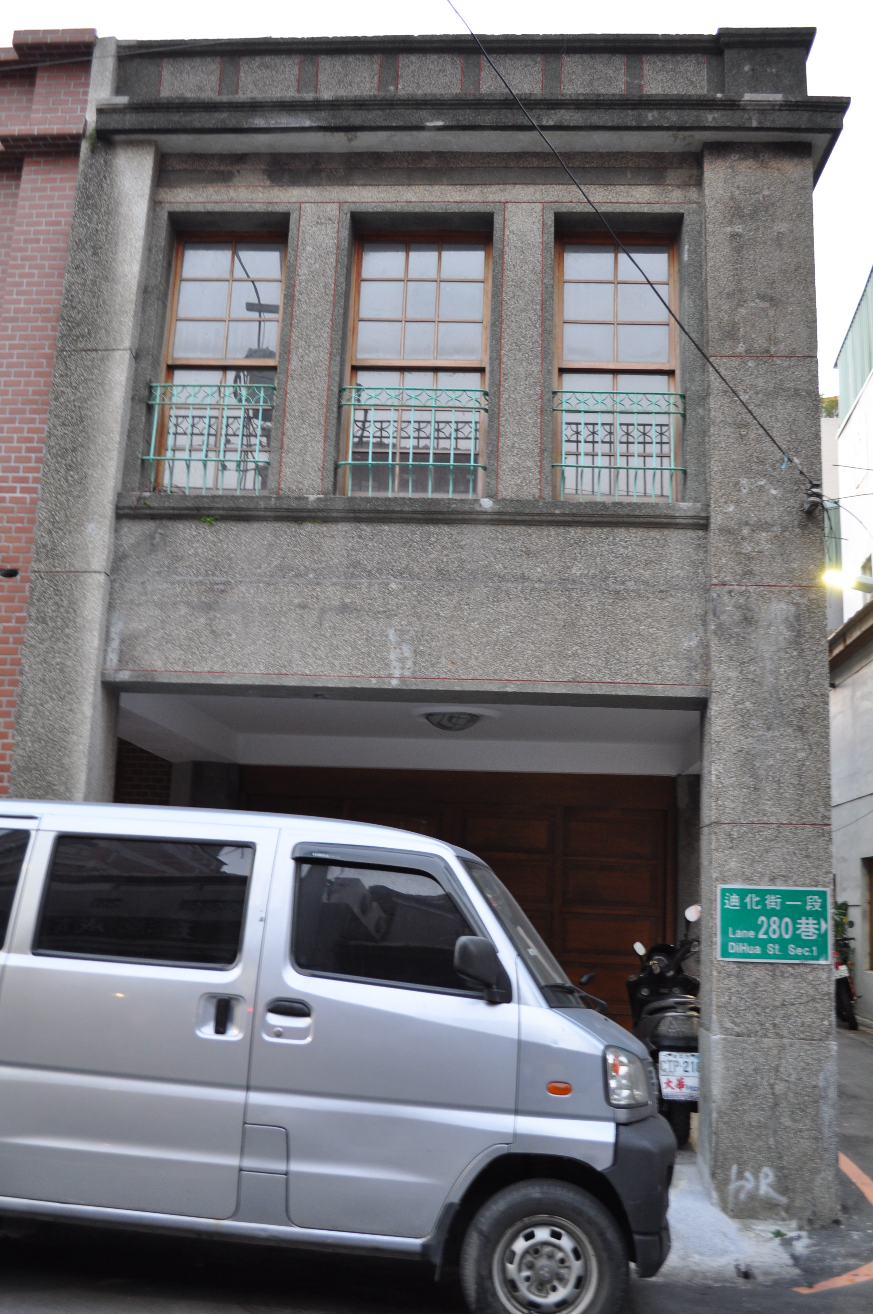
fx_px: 1203
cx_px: 436
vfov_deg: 57.3
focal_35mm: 33
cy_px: 657
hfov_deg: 39.9
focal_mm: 22
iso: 400
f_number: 4.5
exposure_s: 1/20
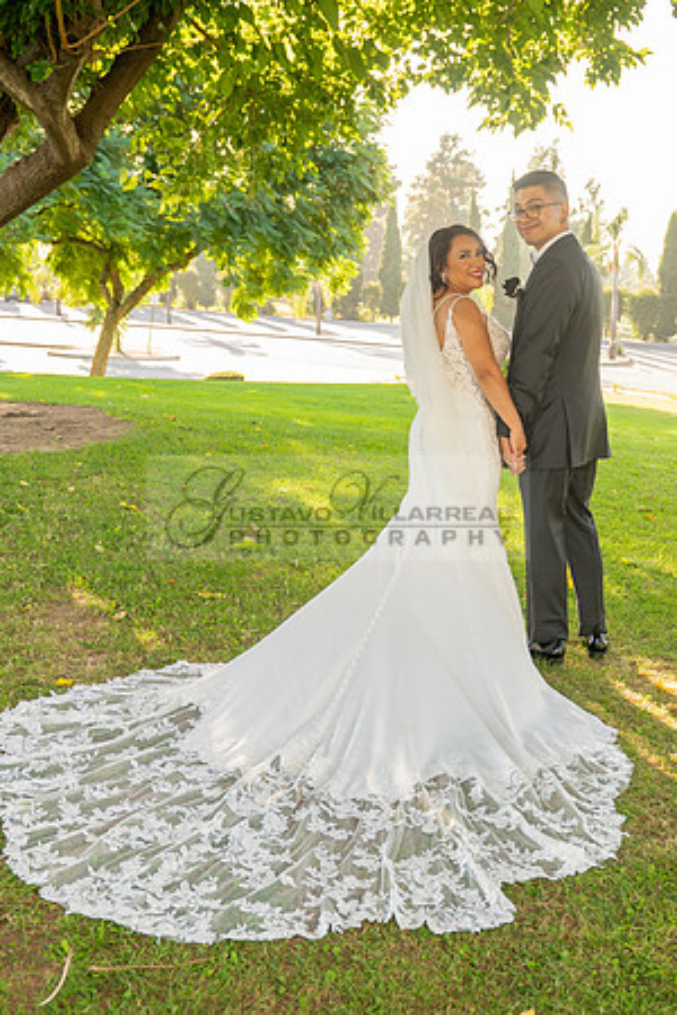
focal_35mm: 41
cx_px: 365
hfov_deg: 32.4
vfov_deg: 47.1
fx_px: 1166
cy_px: 527
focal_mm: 24
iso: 200
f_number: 3.5
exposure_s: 1/200
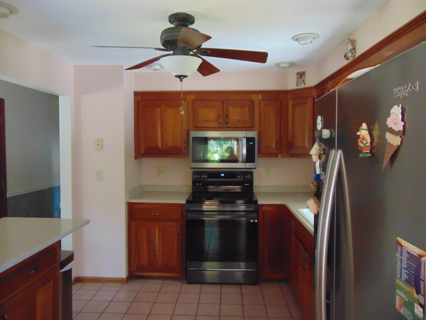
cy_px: 160
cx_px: 213
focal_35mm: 25
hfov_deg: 69.4
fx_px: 308
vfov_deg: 54.9
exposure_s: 1/20
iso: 640
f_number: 3
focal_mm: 4.5
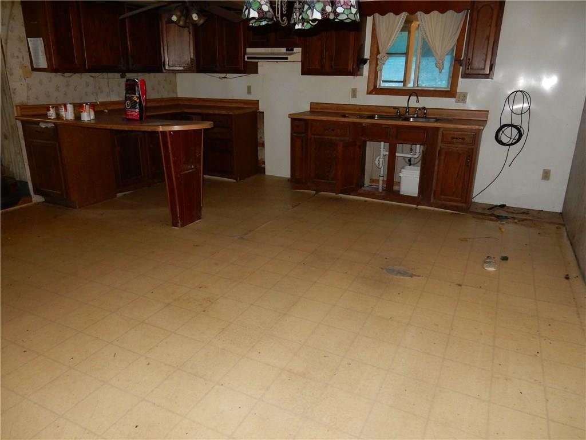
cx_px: 293
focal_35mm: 25
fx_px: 423
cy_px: 220
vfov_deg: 54.9
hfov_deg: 69.4
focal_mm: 4.5
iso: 320
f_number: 3.7
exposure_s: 1/30
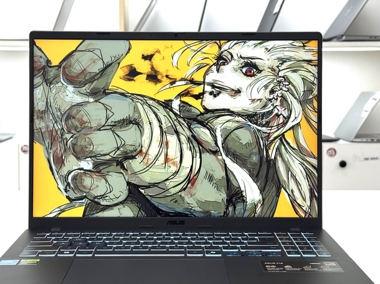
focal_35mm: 63
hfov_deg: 30.7
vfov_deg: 23.3
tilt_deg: -4.4
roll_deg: +0.9
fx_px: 691
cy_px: 139
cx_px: 179
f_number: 1.78
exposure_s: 1/172
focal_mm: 6.76
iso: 64
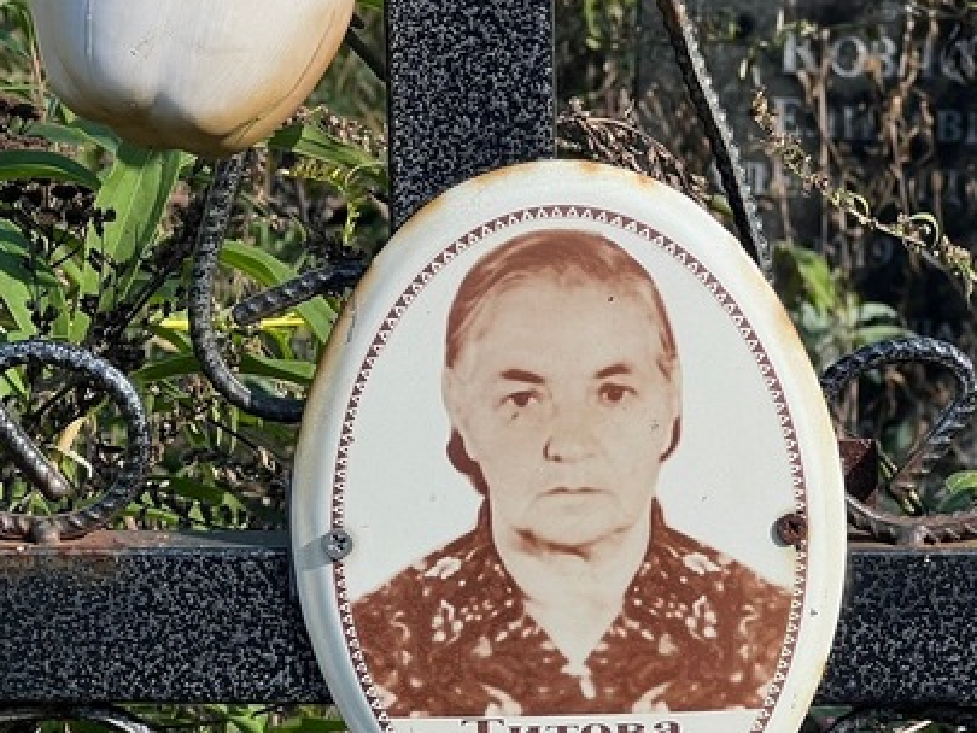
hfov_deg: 13.0
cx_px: 581
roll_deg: -1.0
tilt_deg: -19.8
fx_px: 4291
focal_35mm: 152
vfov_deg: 9.7
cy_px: 591
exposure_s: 1/506
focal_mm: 9
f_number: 2.8
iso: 32
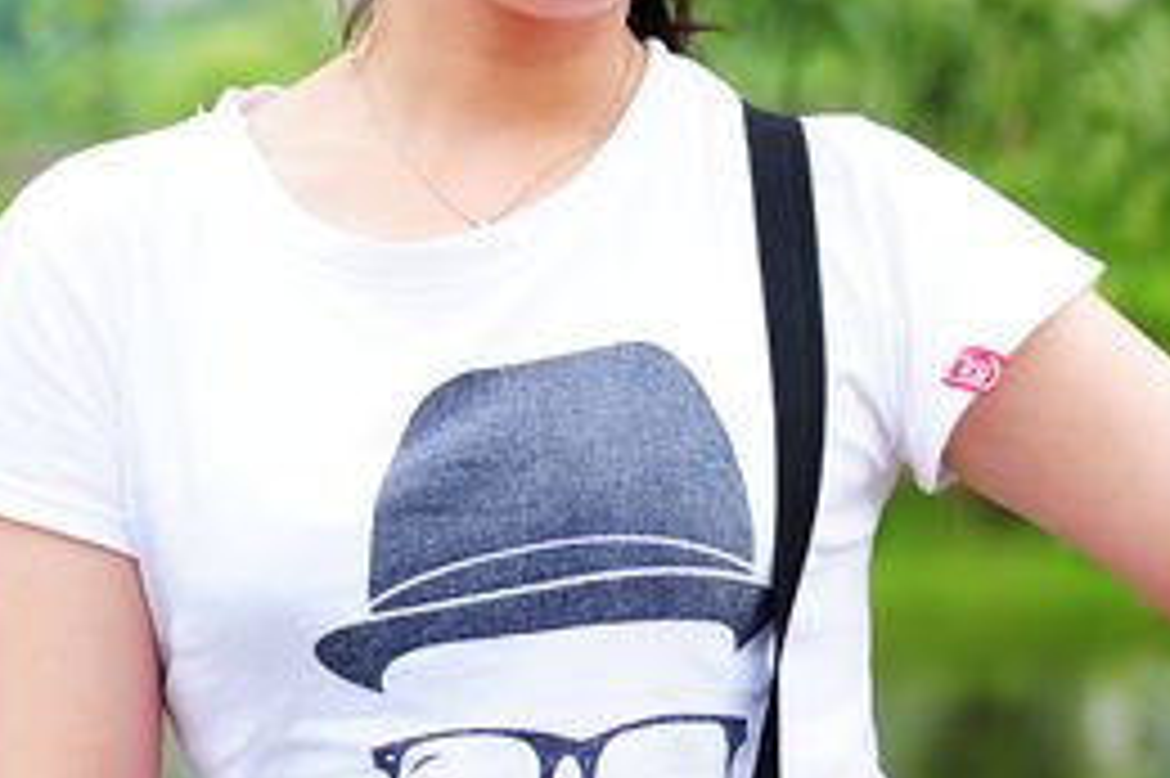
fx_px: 4937
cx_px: 590
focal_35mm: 152
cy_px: -128
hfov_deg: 13.5
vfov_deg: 8.9
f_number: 2.8
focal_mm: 52
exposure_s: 1/125
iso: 250
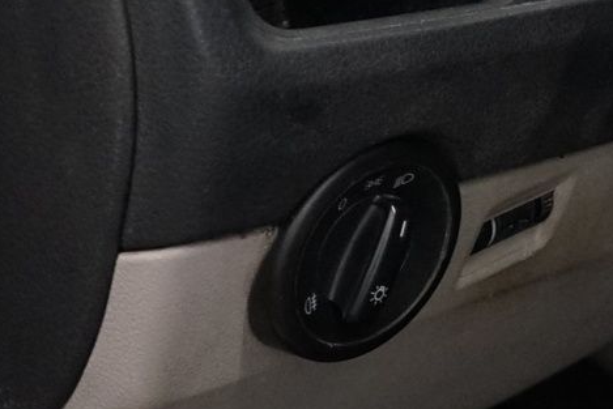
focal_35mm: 160
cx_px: 1333
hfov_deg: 11.3
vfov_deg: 8.4
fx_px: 2725
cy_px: -198
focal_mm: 30
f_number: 3.5
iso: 2500
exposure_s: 1/160
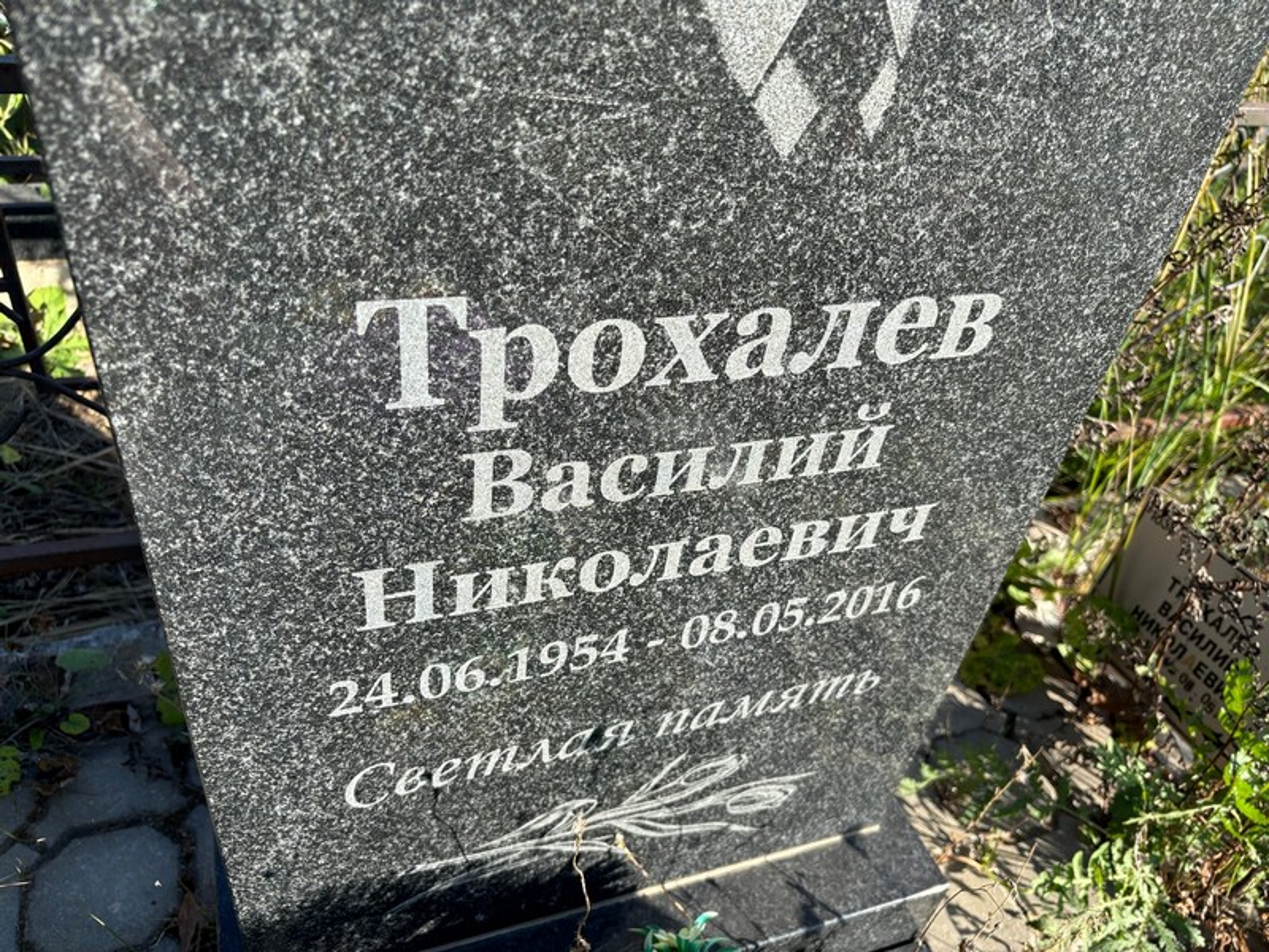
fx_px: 953
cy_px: 476
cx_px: 634
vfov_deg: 53.1
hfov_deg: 67.3
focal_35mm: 26
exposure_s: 1/1233
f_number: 1.6
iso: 50
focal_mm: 5.96
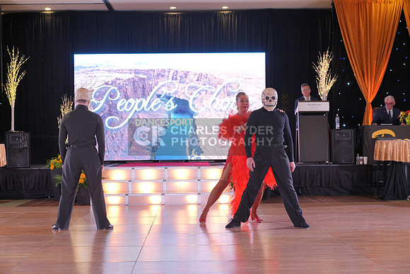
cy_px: 137
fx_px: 729
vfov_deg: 21.3
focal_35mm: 64
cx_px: 205
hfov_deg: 31.4
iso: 2500
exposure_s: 1/400
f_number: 4
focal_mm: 64
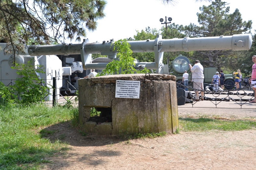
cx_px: 128
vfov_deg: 31.9
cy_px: 85
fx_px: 299
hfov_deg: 46.4
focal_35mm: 42
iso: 400
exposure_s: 1/400
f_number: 8
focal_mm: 28
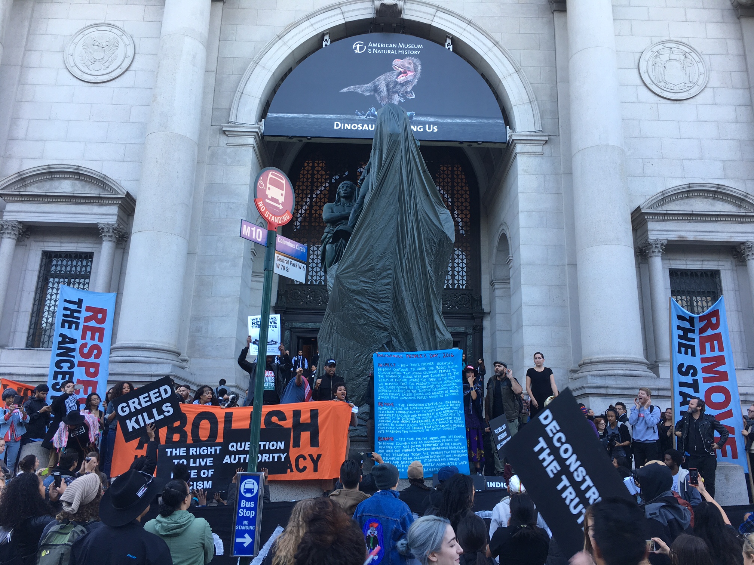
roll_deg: -1.0
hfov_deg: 61.7
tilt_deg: +16.1
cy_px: 282
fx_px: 632
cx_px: 377
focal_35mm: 29
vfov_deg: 48.2
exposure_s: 1/60
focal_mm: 4.15
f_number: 2.2
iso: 25
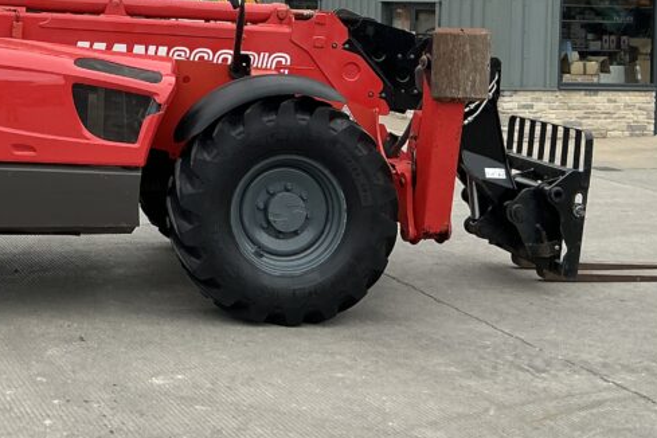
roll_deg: -1.7
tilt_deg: -0.5
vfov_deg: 21.6
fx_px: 1113
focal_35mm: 61
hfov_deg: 32.1
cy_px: 17
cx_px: 137
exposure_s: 1/1195
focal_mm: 3
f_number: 1.8
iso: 25
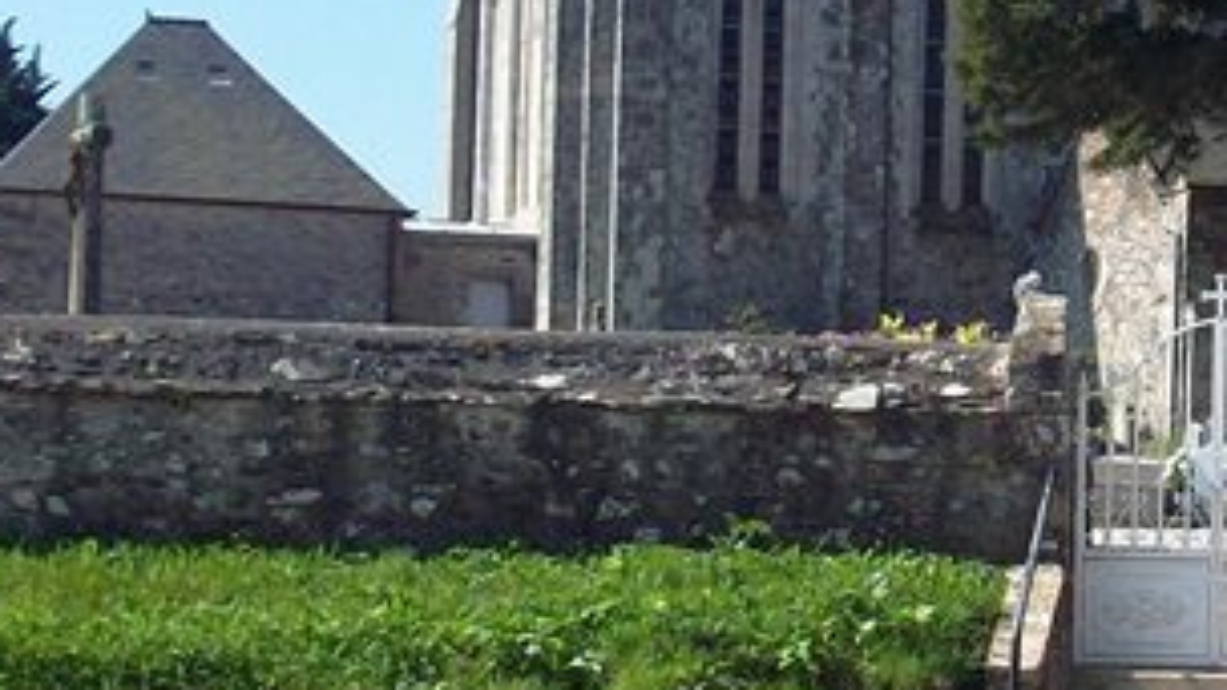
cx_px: 973
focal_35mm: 132
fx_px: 4295
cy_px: 218
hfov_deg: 16.2
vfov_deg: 9.2
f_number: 6.3
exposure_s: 1/250
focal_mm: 7.6
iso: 80
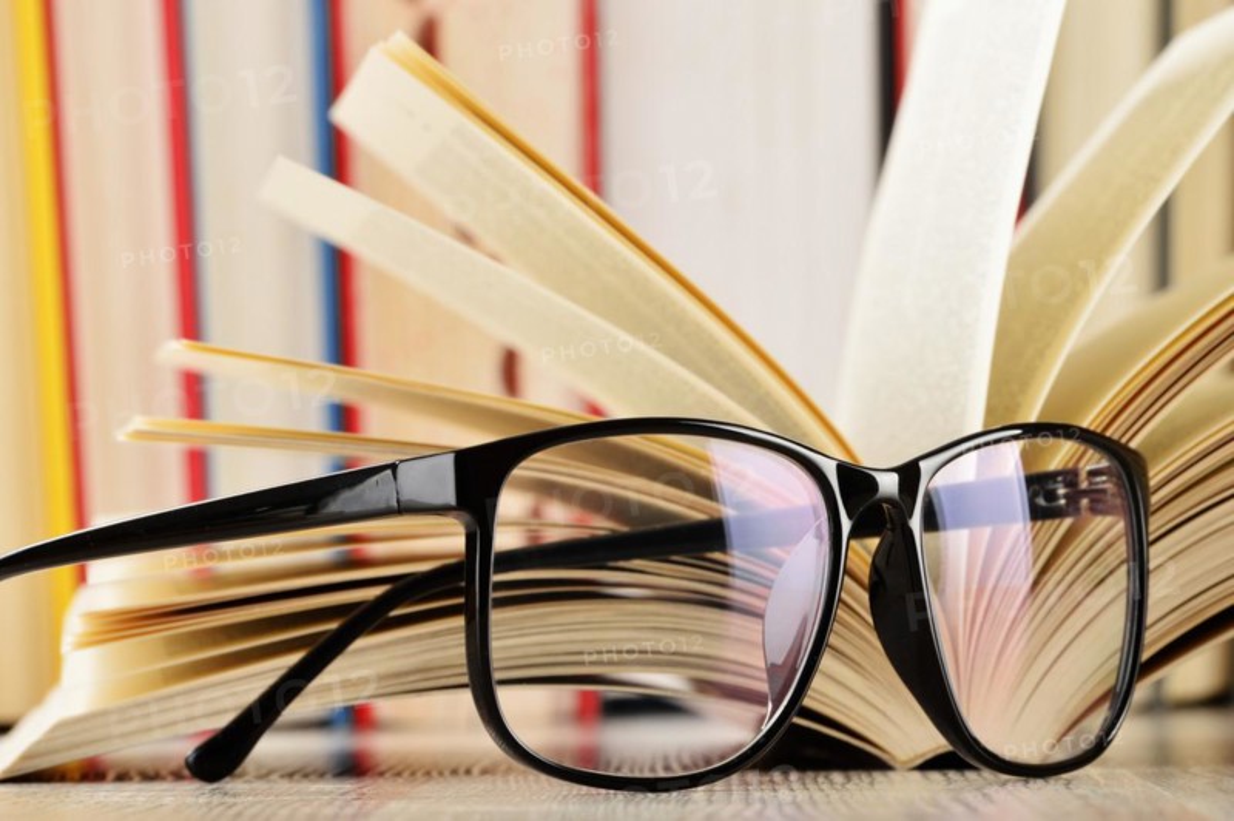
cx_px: 617
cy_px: 410
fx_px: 5754
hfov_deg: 12.2
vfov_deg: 8.2
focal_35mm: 168
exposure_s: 1/125
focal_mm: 112
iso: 100
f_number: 18
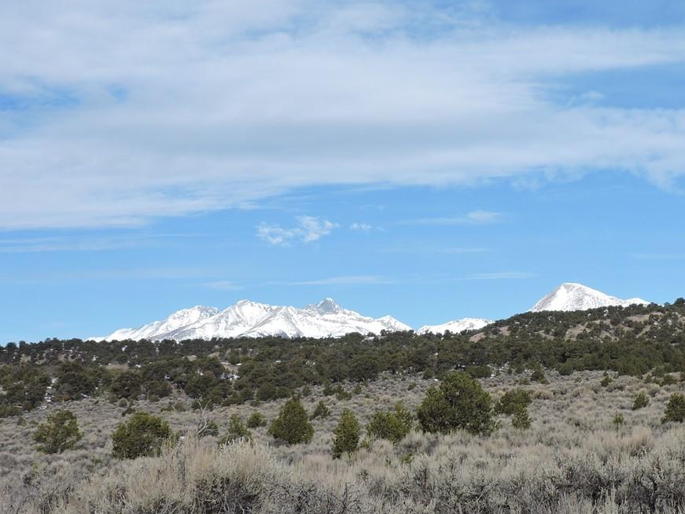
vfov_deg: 20.1
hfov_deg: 26.6
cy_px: 323
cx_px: 440
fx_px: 1445
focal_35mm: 73
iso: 100
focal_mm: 7.1
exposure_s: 1/1250
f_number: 3.3
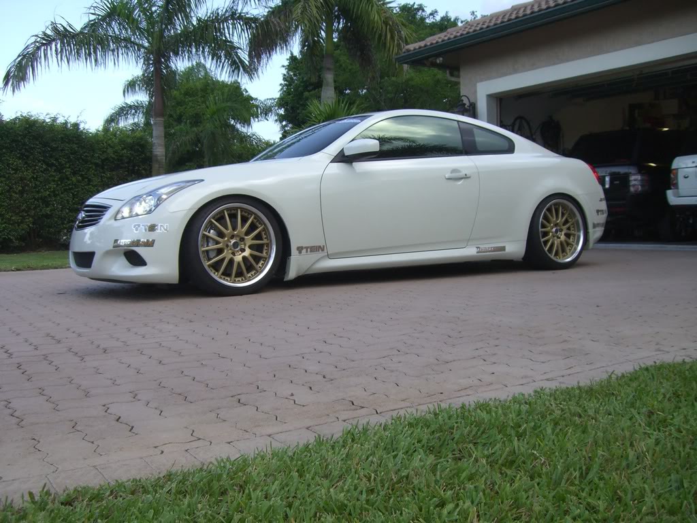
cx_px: 348
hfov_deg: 49.0
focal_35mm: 38
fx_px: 765
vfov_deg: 37.7
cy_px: 262
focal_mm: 6.2
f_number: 2.7
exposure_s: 1/160
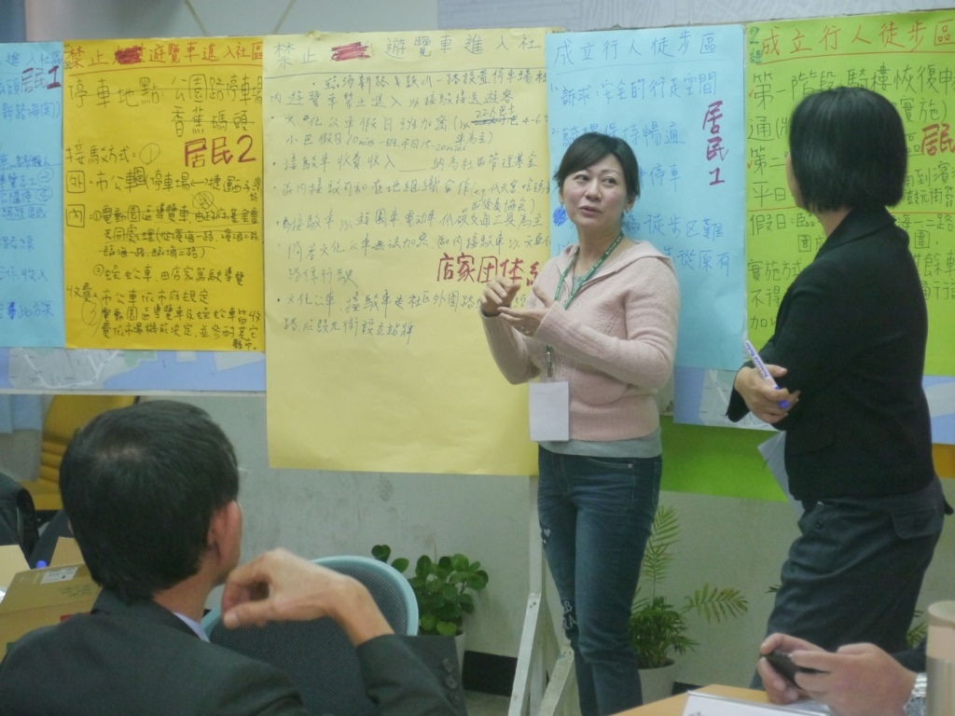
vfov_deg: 17.6
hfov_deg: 23.3
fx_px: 2317
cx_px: 478
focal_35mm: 84
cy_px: 358
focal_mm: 42
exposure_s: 1/80
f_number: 5.6
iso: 1250
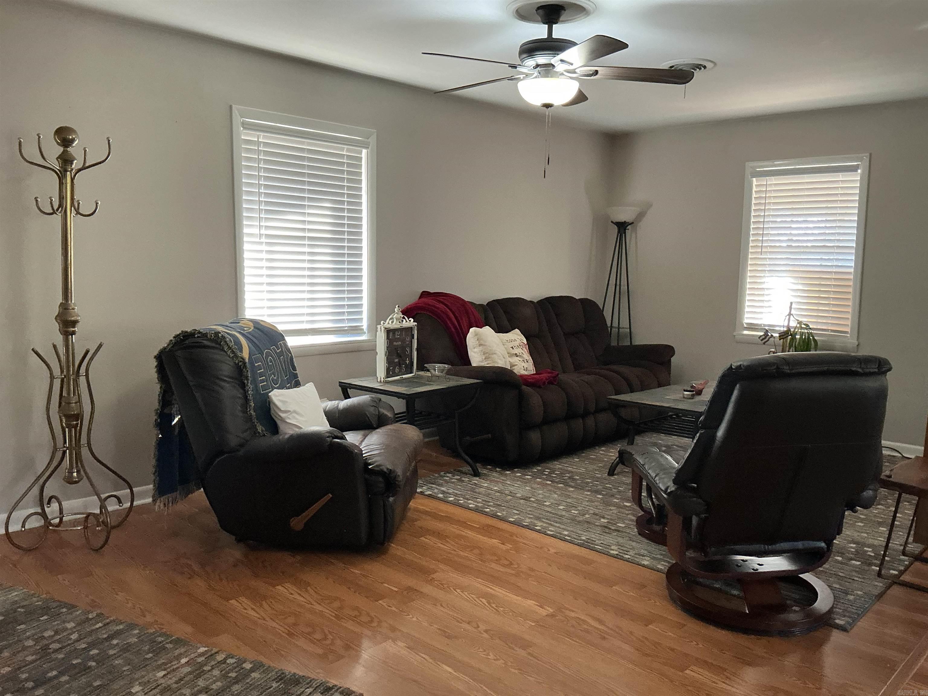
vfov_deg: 49.7
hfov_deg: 63.4
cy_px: 348
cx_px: 464
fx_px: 751
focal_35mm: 28
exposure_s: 1/60
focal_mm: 3
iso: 200
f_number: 1.8
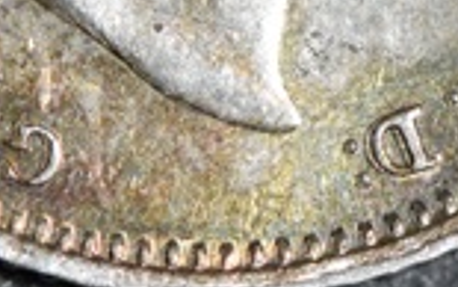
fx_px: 10359
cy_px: -223
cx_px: 216
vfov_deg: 1.6
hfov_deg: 2.5
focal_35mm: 830
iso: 1600
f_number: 9
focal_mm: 105
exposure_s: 1/200
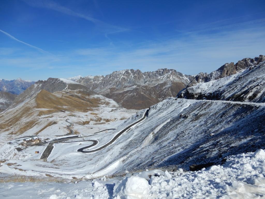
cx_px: 132
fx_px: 184
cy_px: 100
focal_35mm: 24
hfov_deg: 71.6
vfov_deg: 56.8
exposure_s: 1/1600
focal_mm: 4.3
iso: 80
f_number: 4
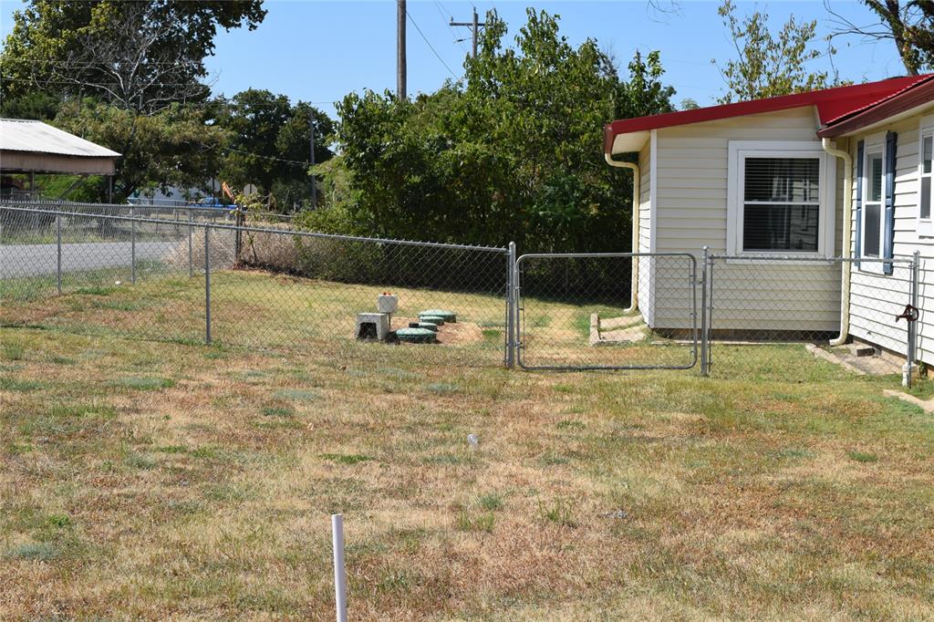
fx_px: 1478
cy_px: 311
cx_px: 467
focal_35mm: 57
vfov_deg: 23.8
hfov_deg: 35.1
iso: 200
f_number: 10
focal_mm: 38
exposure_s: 1/400
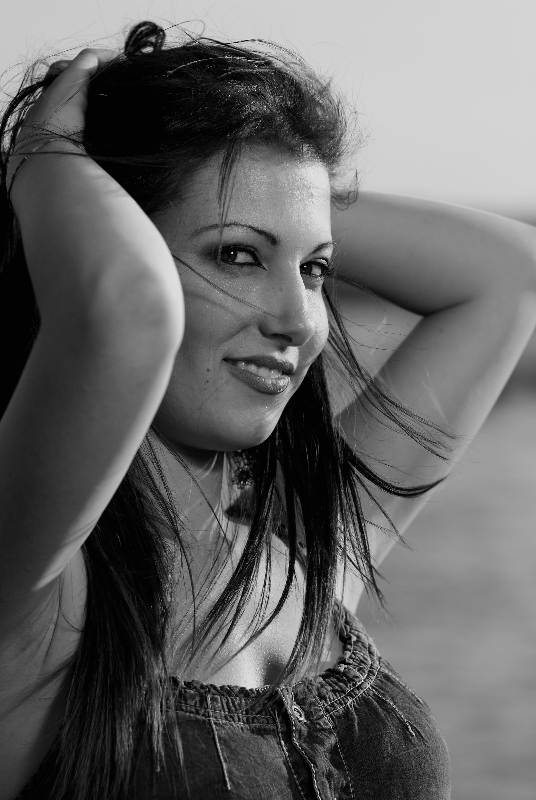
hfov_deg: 10.8
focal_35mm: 128
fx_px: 2839
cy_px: 400
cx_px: 268
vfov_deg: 16.1
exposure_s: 1/750
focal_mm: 85
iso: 100
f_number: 3.2
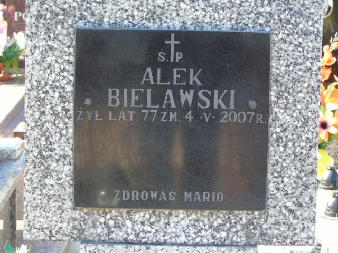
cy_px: 126
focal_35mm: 142
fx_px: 1387
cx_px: 169
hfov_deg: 13.9
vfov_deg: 10.4
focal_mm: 25
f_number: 4.7
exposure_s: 1/125
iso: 200
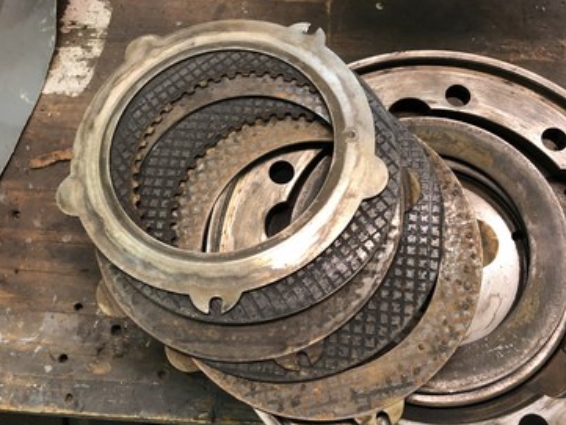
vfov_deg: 45.5
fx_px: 507
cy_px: 220
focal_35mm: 31
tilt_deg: -73.3
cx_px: 312
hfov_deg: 58.2
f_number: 1.8
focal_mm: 4
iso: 64
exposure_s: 1/15
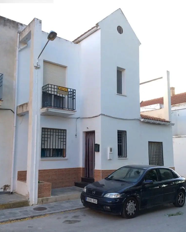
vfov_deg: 52.8
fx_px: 234
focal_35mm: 34
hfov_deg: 43.4
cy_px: 122
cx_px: 94
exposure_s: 1/100
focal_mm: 3.3
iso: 32
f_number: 2.4
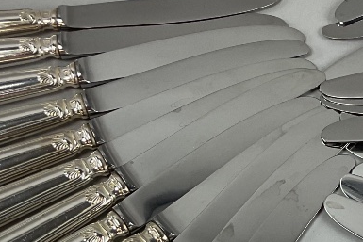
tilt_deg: -60.7
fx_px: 948
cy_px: 218
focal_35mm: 94
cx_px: 374
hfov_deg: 20.9
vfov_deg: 14.4
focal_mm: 3
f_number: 1.8
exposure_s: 1/100
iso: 40
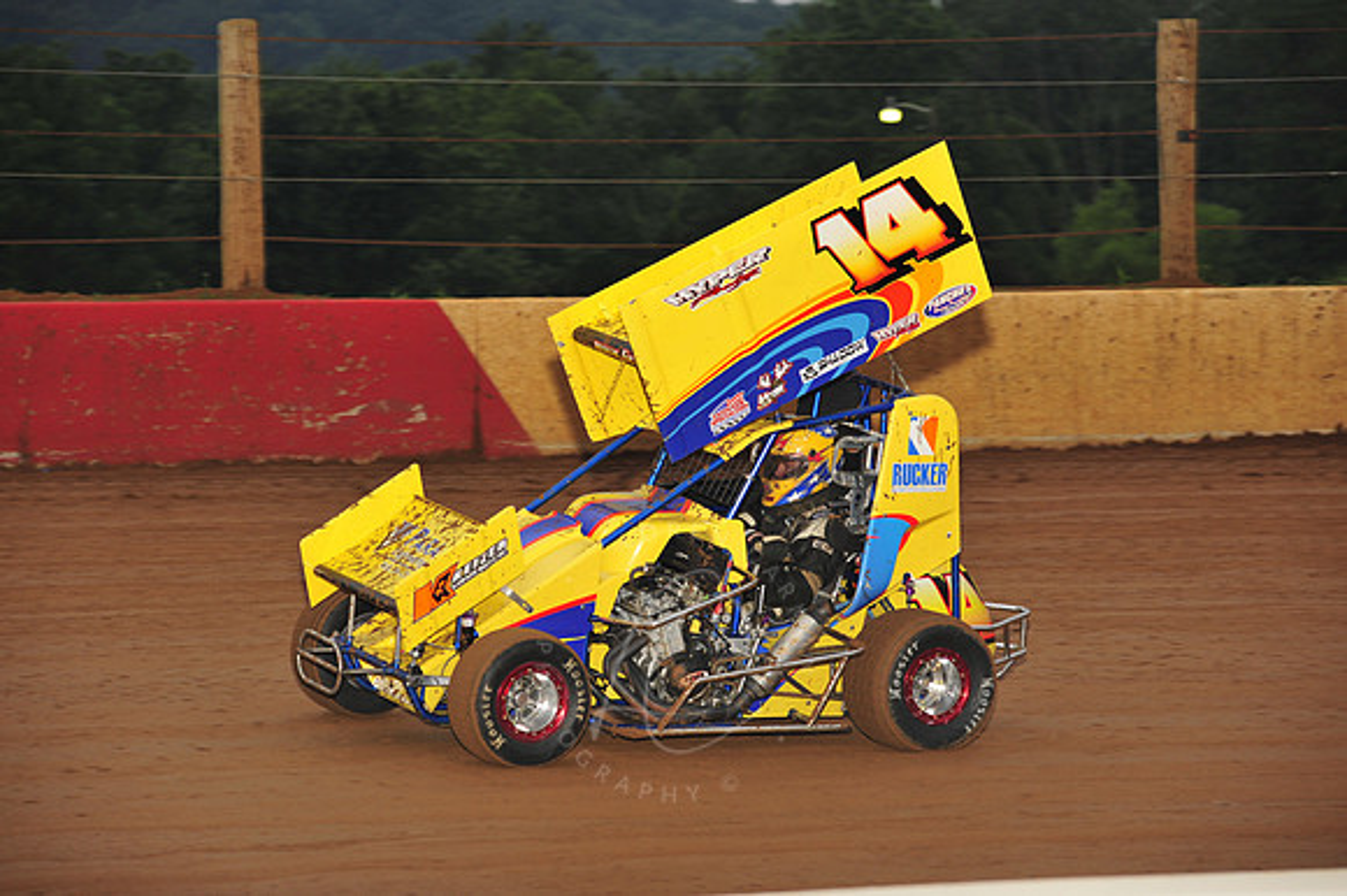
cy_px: 448
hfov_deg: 14.2
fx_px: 5422
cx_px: 674
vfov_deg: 9.5
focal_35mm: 145
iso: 800
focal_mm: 145
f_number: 6.3
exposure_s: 1/320
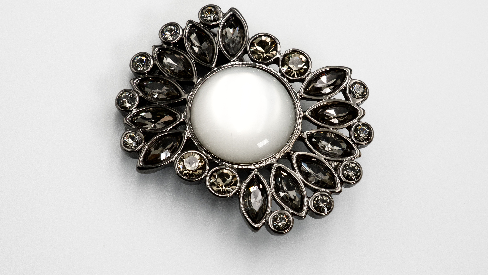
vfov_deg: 15.7
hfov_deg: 27.5
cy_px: 122
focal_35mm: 77
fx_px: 996
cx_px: 243
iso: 400
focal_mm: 35
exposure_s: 1/50
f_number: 11
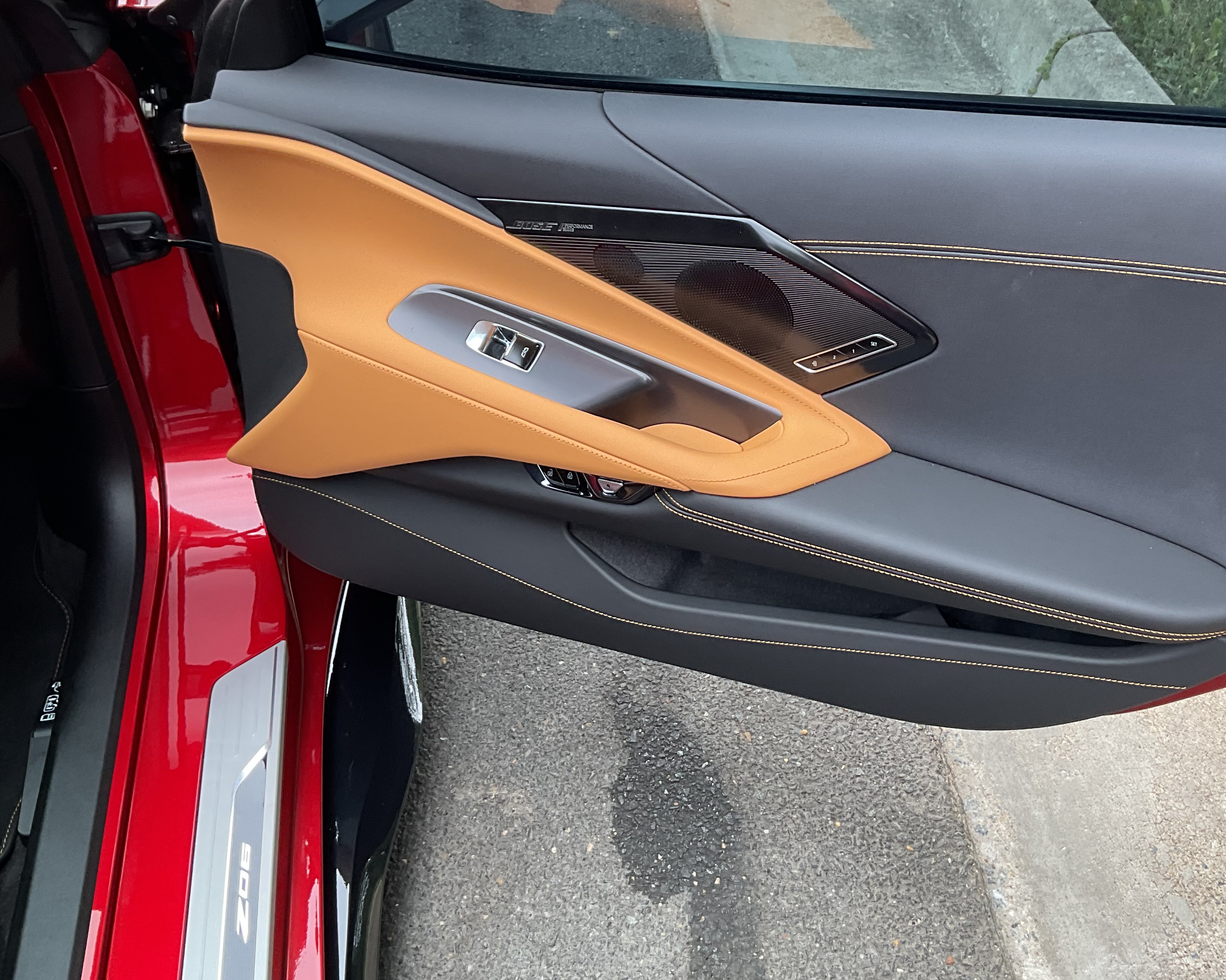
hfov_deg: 45.5
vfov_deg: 37.2
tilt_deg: -40.1
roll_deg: -0.5
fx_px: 1452
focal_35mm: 40
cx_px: 743
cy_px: 382
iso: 25
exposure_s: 1/120
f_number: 1.8
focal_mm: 3
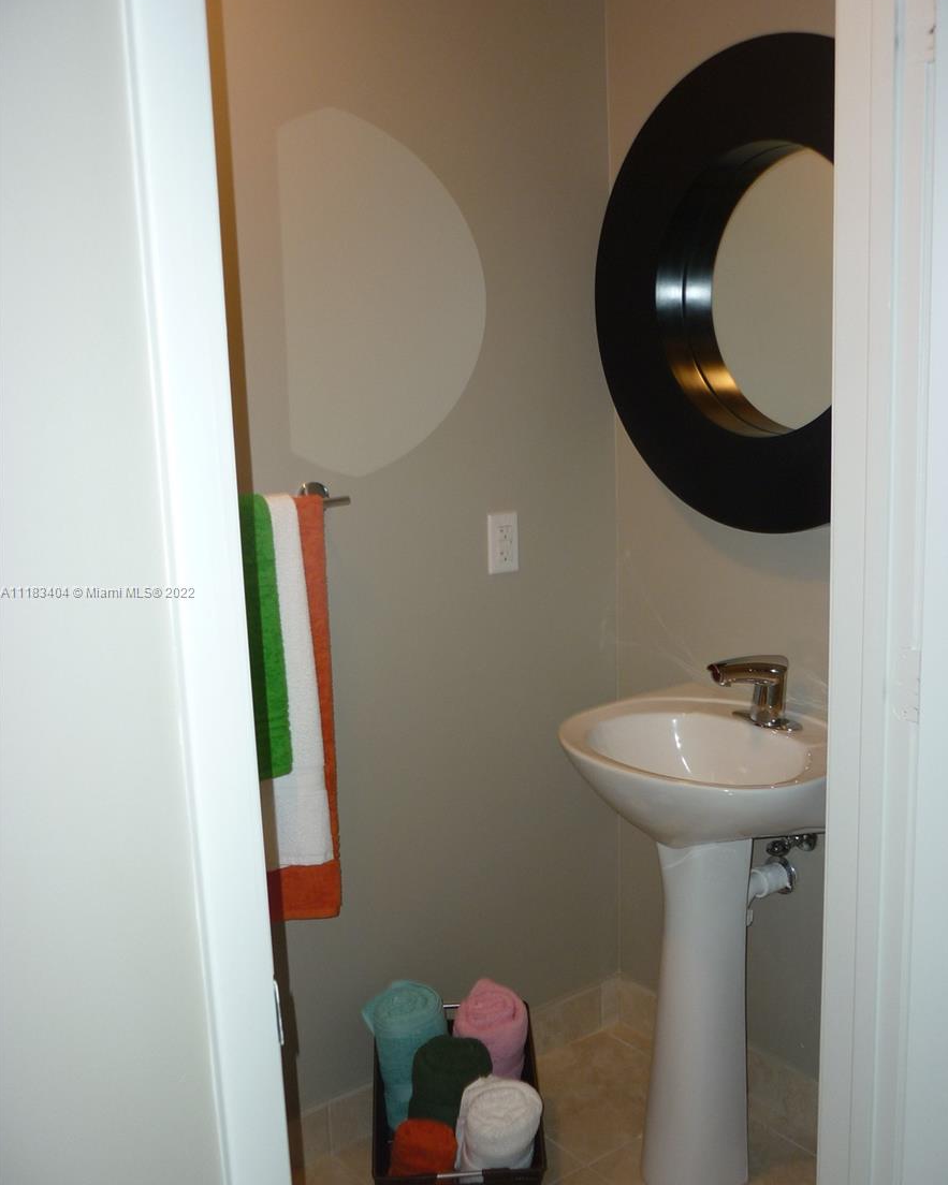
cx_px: 480
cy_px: 592
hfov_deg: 42.2
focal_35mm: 35
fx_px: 1228
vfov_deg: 51.5
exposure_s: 1/30
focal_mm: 5.5
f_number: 2.8
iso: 100
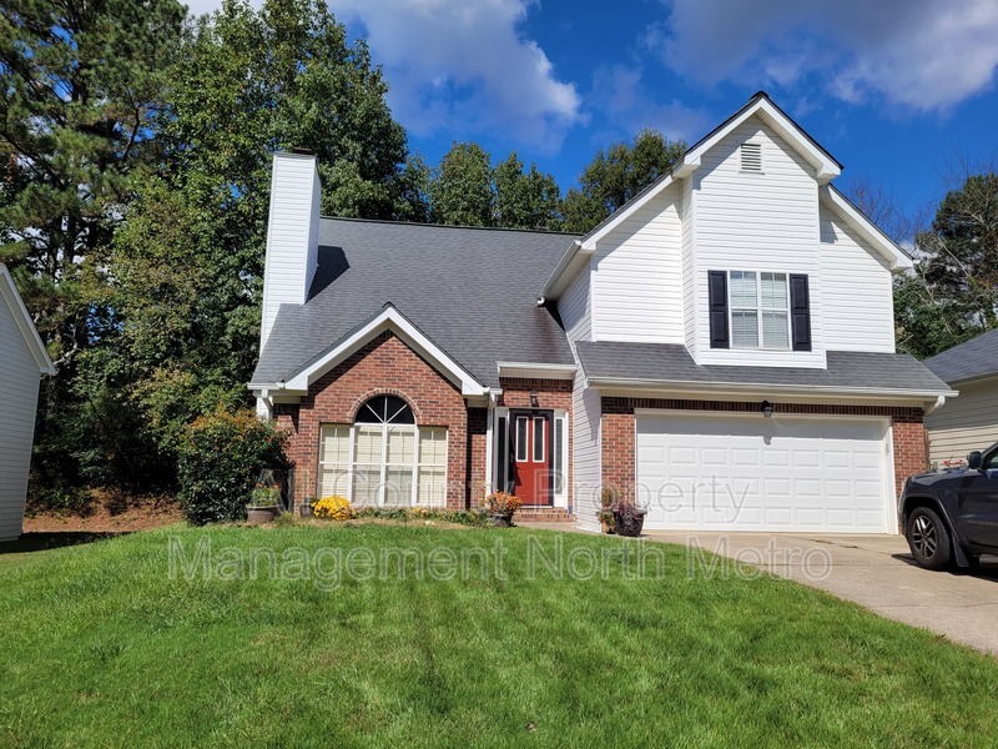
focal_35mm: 26
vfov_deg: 53.1
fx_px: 750
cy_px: 374
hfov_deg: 67.3
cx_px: 499
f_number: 1.8
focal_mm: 5.4
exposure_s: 1/3999
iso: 40
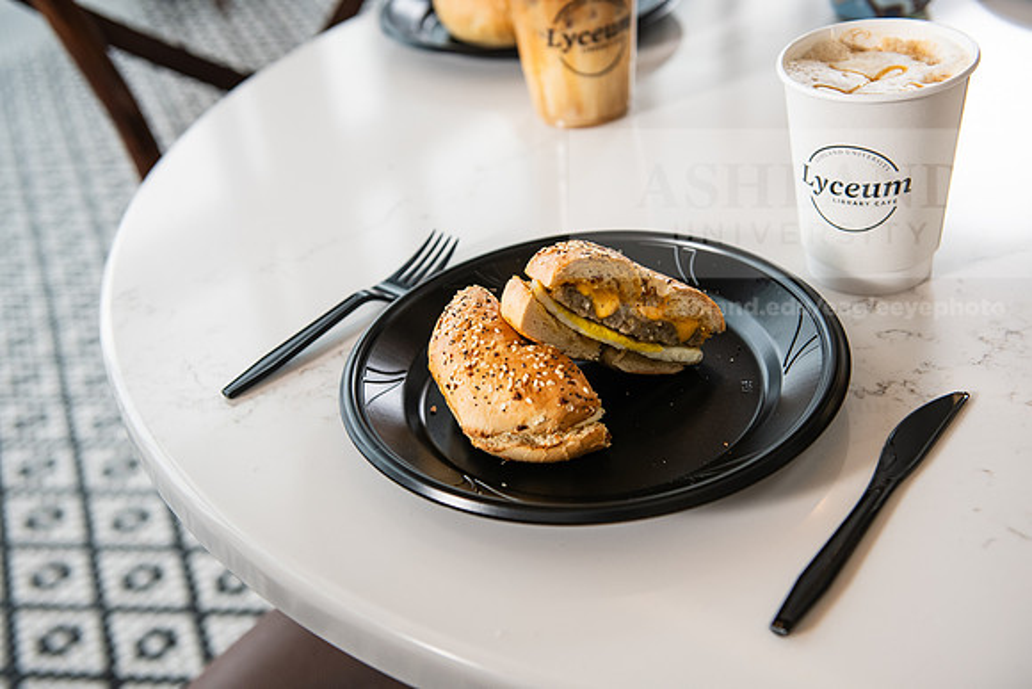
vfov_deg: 28.1
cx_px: 516
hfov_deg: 41.1
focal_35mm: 48
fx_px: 1376
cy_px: 344
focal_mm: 48
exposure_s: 1/200
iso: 640
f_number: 4
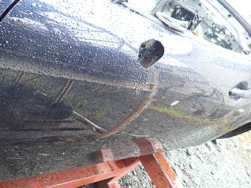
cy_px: 88
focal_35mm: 37
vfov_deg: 38.7
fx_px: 268
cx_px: 90
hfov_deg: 49.5
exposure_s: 1/60
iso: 125
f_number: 2
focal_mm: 4.5
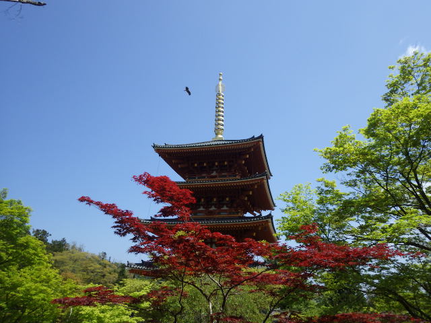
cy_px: 162
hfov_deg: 69.4
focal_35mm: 25
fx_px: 311
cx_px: 216
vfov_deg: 54.9
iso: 125
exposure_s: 1/200
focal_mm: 4.5
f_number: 7.9
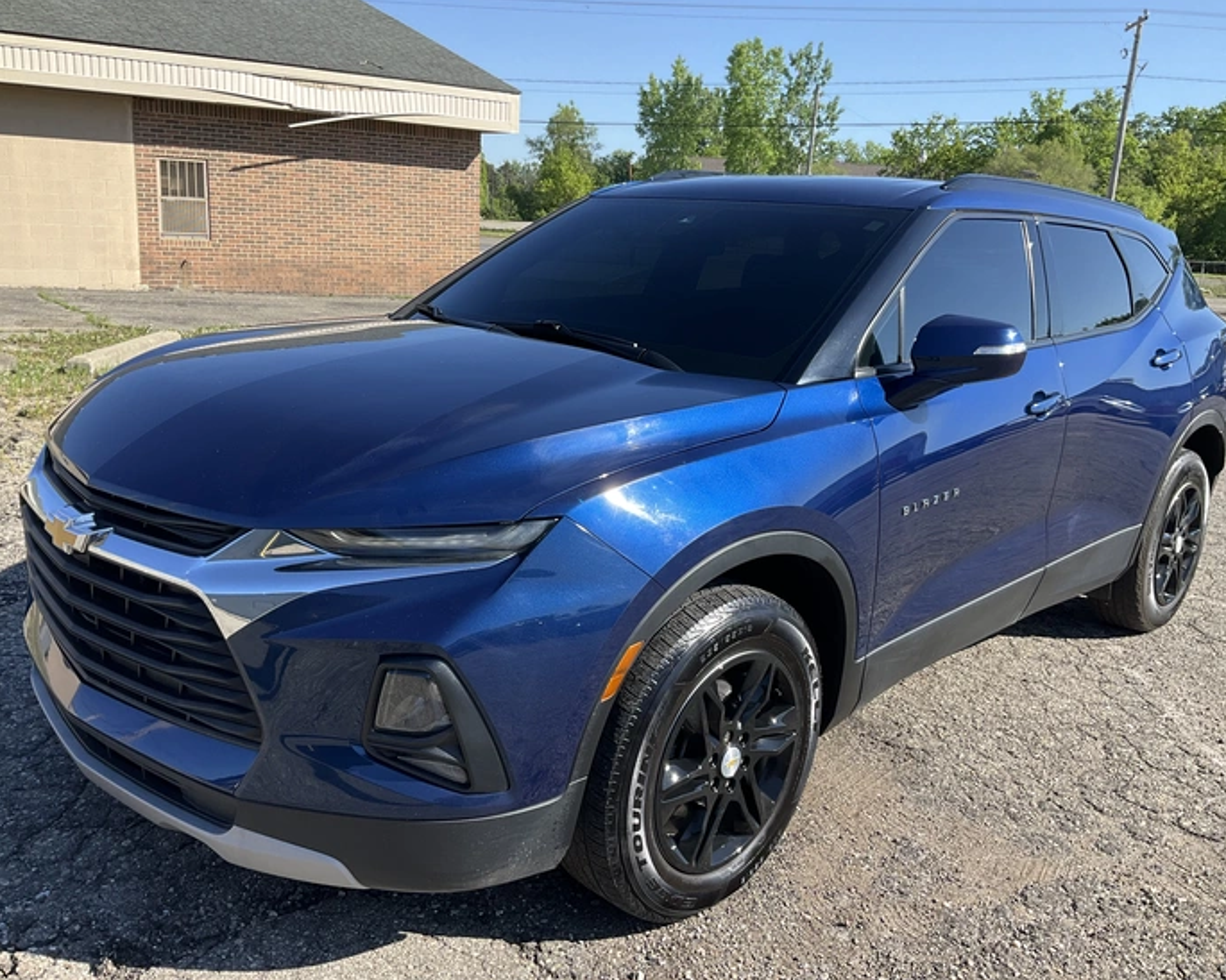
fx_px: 1125
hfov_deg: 57.2
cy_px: 502
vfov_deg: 47.1
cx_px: 610
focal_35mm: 31
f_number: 1.8
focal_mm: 3
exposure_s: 1/829
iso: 25
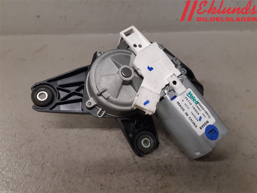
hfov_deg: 67.3
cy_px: 96
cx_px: 128
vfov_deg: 53.1
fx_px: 193
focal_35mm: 26
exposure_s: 1/50
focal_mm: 3.93
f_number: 1.7
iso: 100
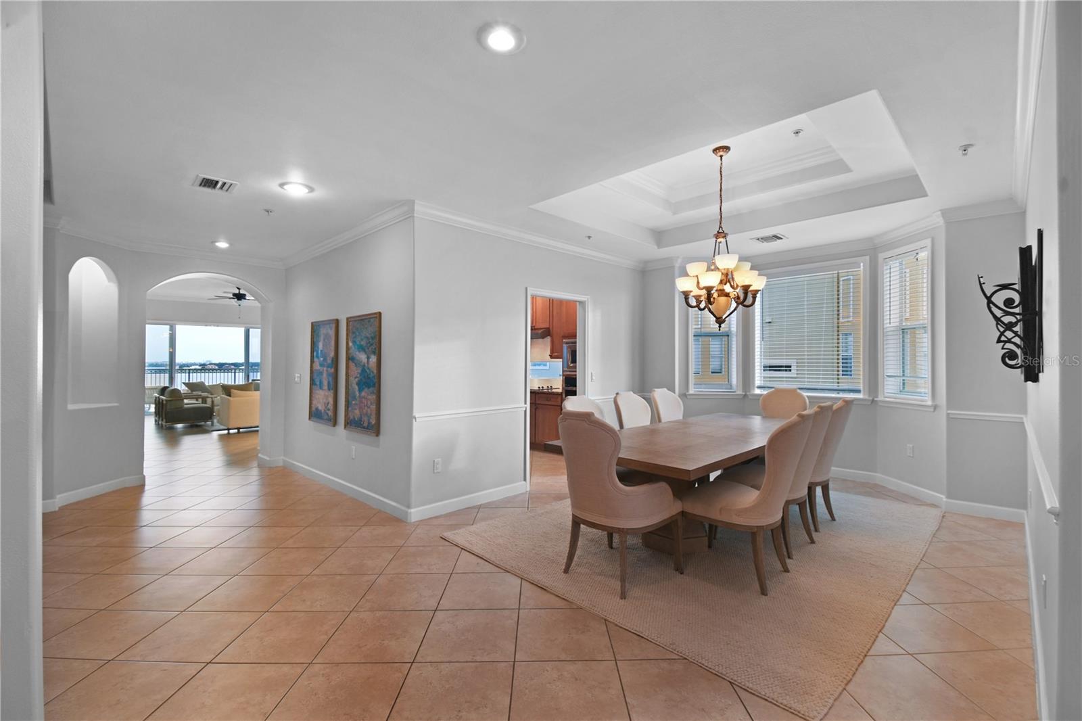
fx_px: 451
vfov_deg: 77.3
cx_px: 541
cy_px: 360
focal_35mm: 15
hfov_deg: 100.4
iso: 100
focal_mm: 10
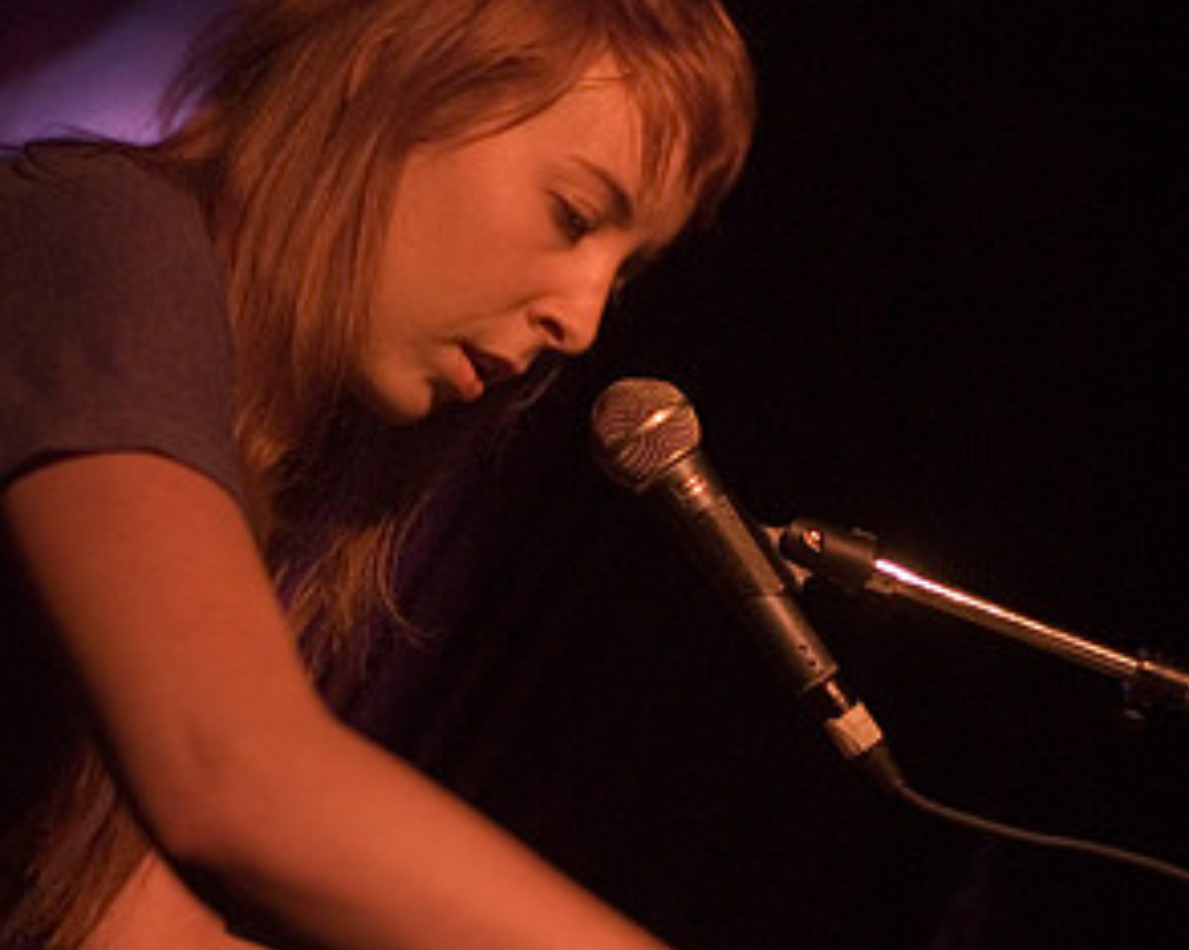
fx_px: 3798
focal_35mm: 108
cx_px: 594
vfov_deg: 14.2
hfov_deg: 17.8
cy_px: 759
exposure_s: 1/25
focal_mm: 50
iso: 1600
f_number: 2.8
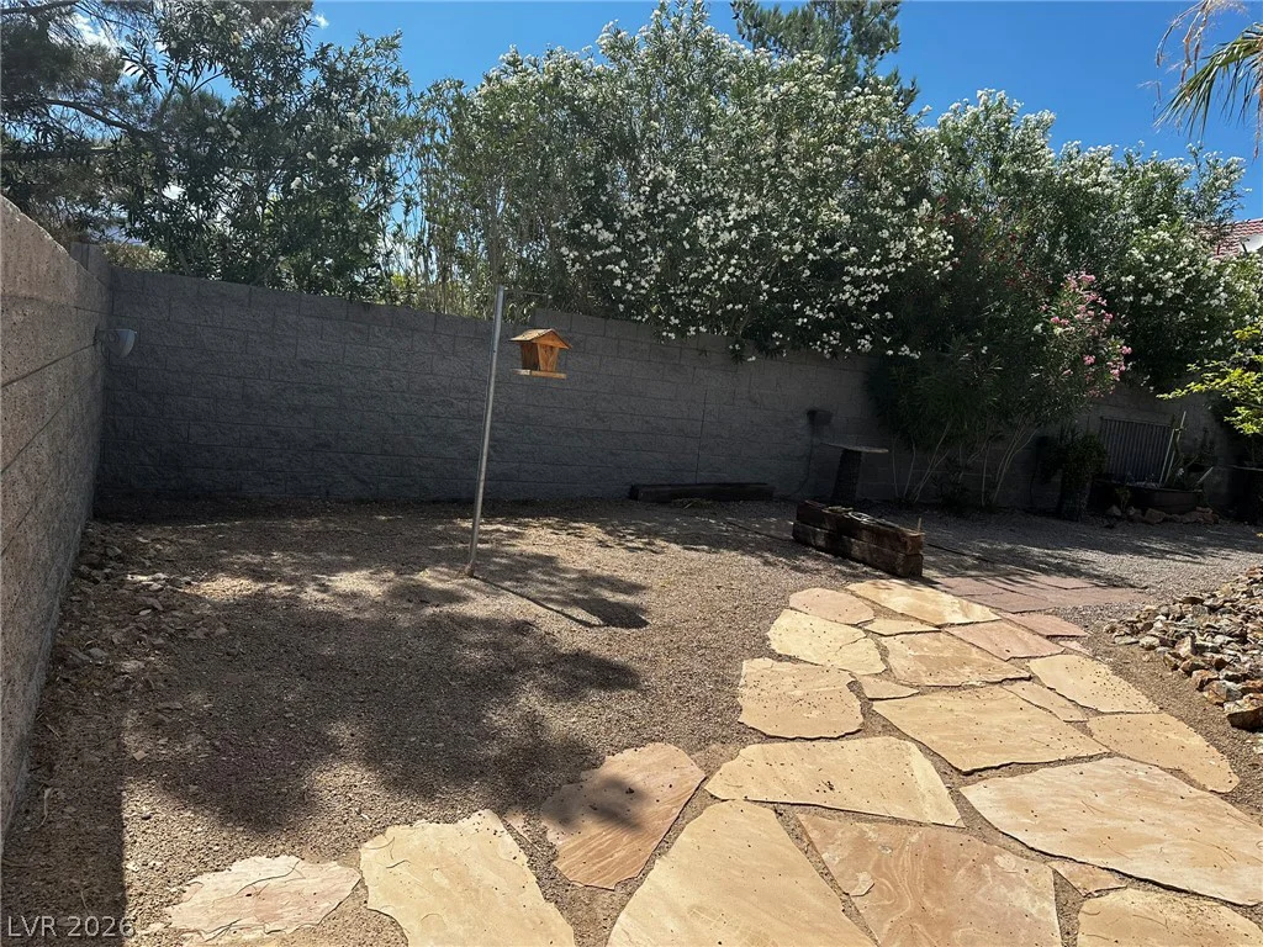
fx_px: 876
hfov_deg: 71.6
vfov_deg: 56.8
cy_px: 474
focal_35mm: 24
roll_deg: -6.9
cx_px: 632
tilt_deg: -4.5
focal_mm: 6.86
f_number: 1.78
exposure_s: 1/4184
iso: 80
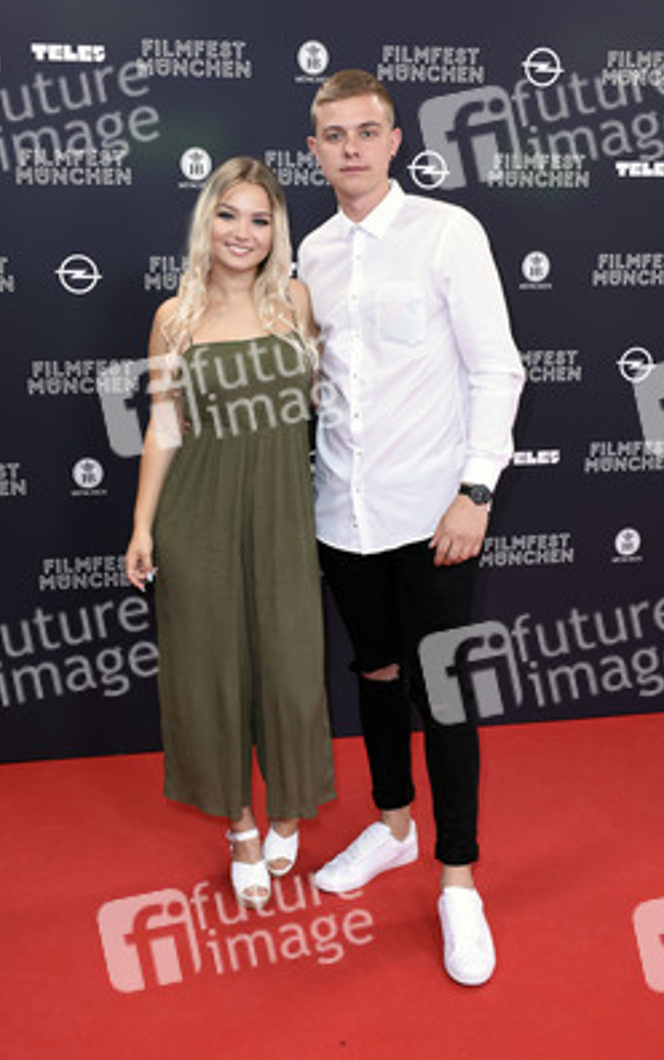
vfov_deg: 52.7
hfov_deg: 34.5
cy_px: 527
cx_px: 313
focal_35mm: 37
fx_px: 1070
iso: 400
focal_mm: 24
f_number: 6.3
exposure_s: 1/60
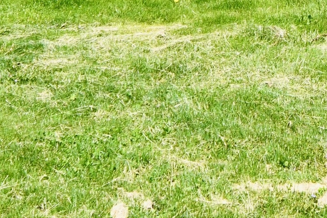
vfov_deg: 14.1
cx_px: 533
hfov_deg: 20.0
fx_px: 754
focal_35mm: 83
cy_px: -200
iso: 640
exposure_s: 1/500
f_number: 11
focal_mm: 18
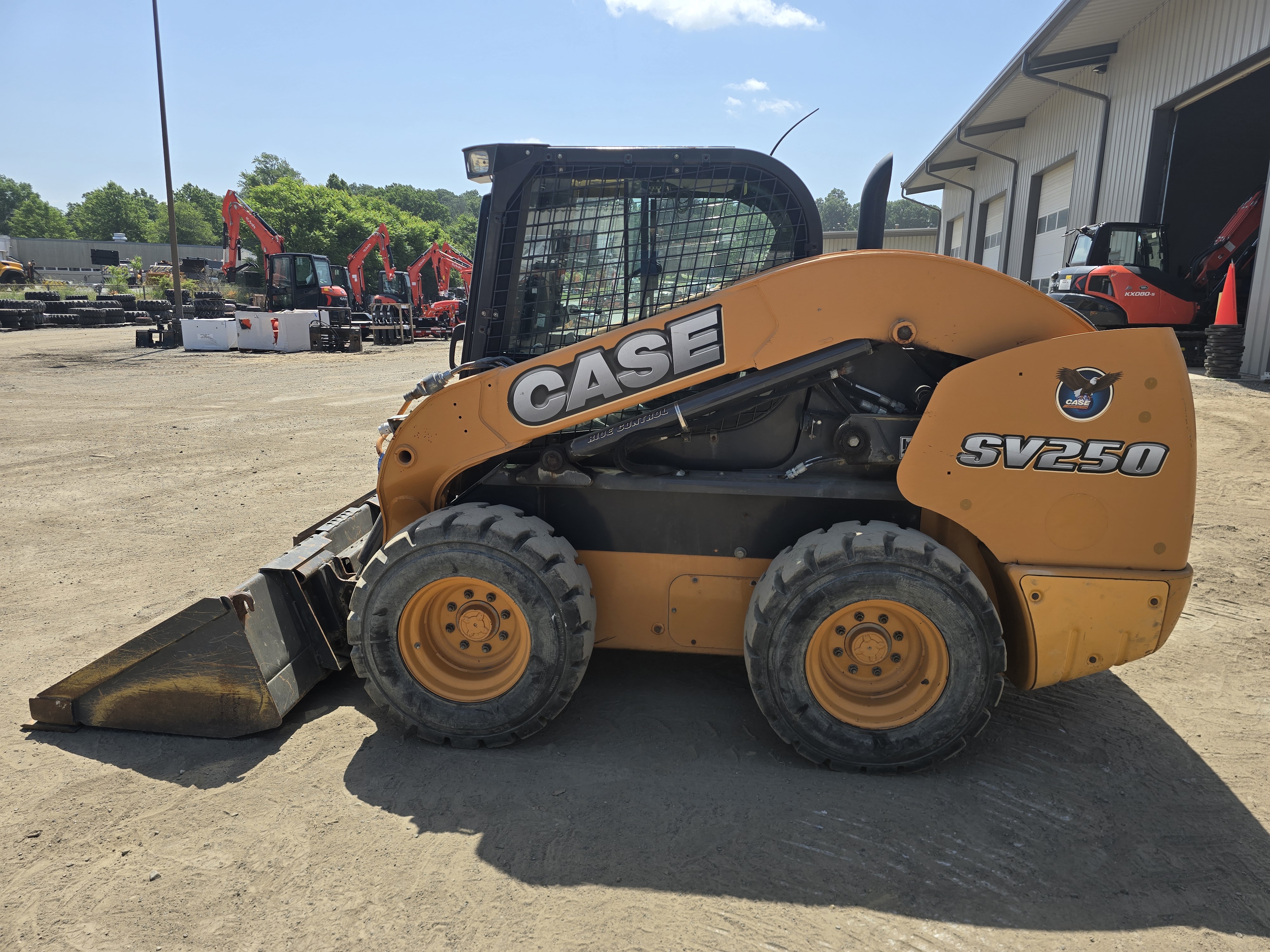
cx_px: 635
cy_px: 476
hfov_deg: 73.9
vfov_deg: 58.9
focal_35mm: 23
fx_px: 844
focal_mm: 6.3
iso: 12
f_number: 1.7
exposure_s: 1/668
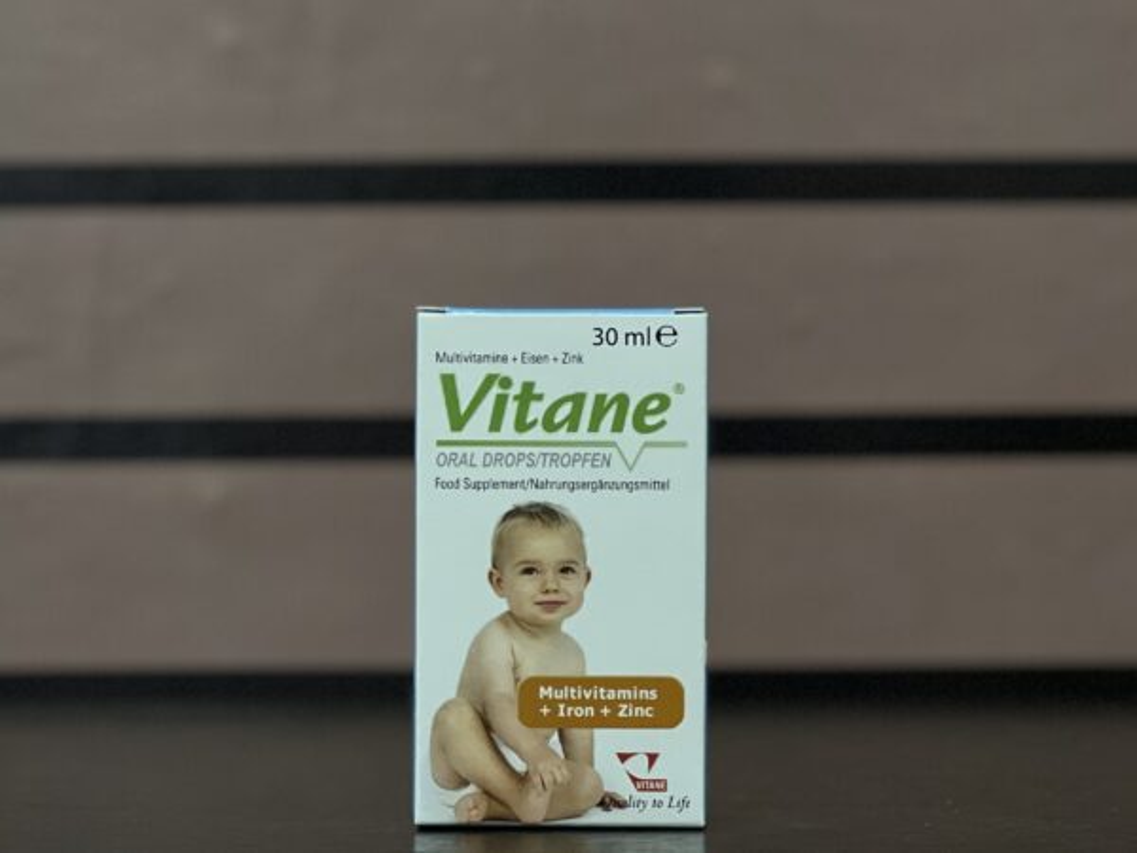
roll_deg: +0.6
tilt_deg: +1.7
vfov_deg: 19.1
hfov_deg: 25.3
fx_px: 2529
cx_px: 568
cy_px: 426
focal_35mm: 77
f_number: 2.8
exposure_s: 1/40
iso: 320
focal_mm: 9
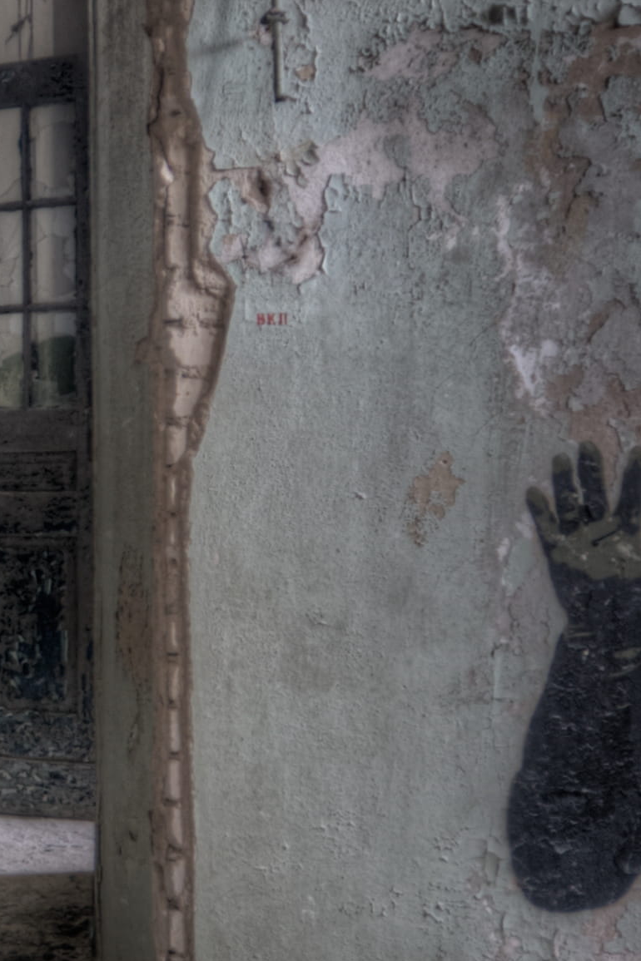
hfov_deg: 20.3
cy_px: 491
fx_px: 1496
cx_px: -359
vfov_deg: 35.6
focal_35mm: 56
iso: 100
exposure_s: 1/2
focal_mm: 10
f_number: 4
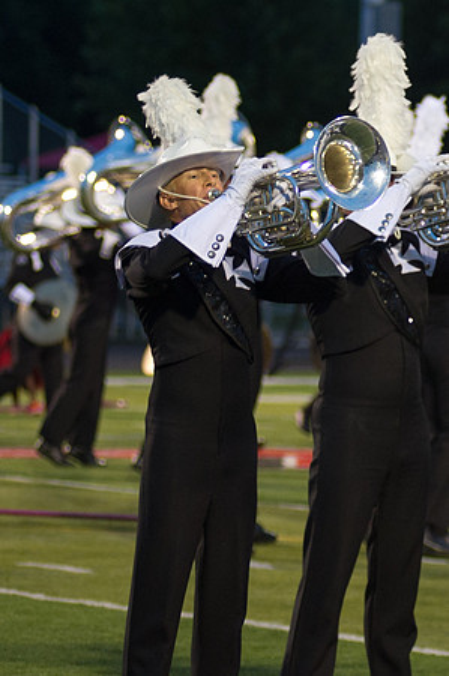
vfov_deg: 7.0
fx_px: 5497
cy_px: 173
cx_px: 713
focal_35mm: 293
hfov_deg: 4.6
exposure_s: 1/160
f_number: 2.8
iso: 1800
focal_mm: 100
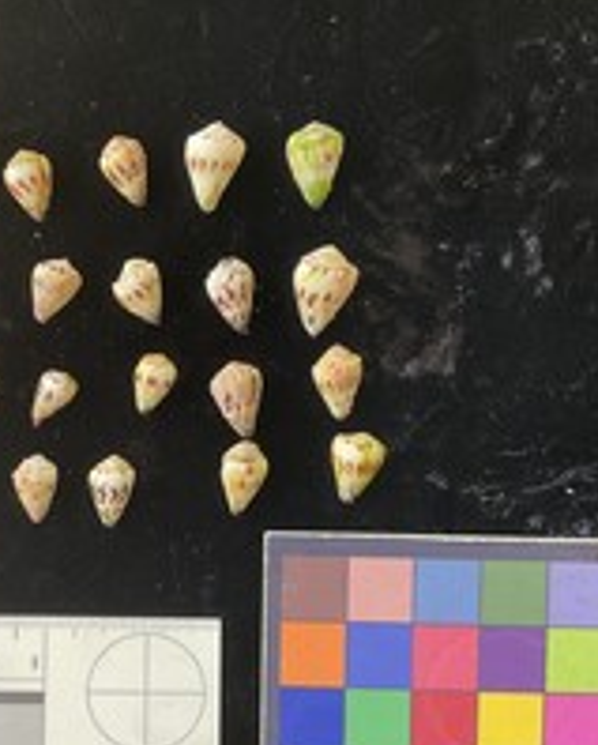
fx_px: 1104
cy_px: 416
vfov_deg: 37.2
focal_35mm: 50
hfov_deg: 30.0
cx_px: 181
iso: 50
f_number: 1.8
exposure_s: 1/60
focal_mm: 3
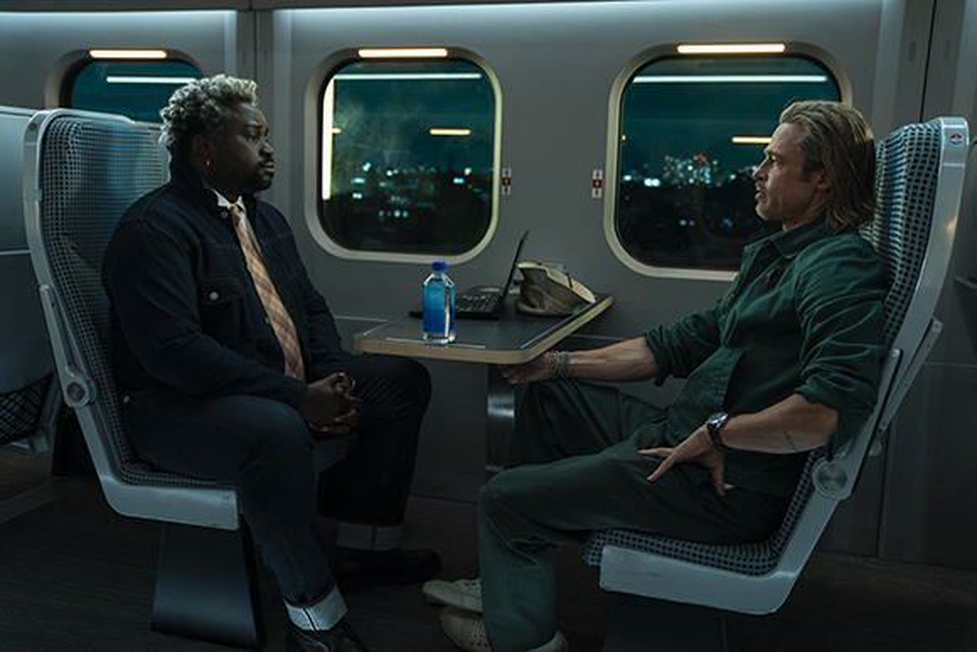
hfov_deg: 57.2
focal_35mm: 33
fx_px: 896
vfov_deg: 40.0
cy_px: 326
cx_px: 488
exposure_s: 1/125
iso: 1250
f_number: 2.8
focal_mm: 33
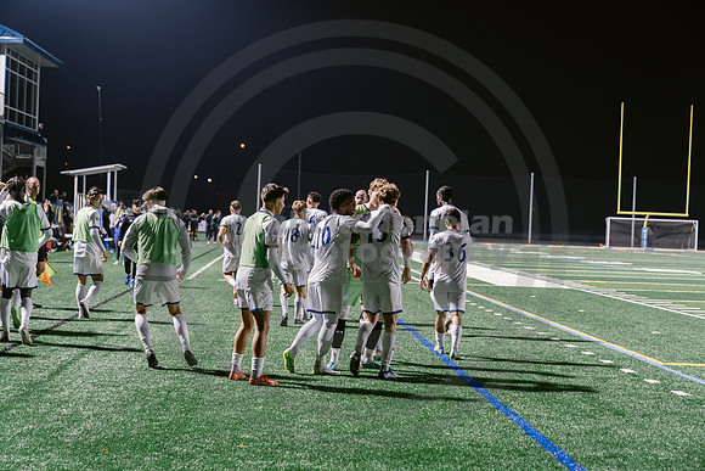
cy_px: 236
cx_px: 352
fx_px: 1371
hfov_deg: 28.8
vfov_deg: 19.5
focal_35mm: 70
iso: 2500
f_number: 3.5
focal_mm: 70
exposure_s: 1/125
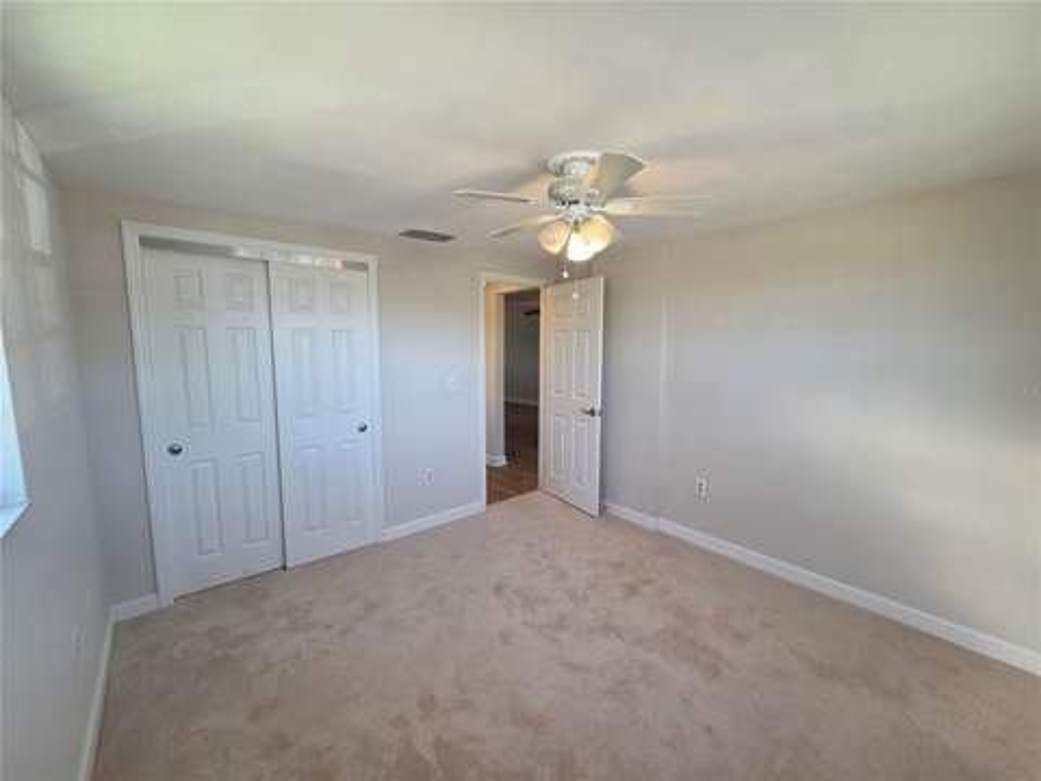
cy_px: 390
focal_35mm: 13
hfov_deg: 106.2
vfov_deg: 89.9
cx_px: 520
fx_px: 391
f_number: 2.2
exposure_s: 1/120
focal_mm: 2.2
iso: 160
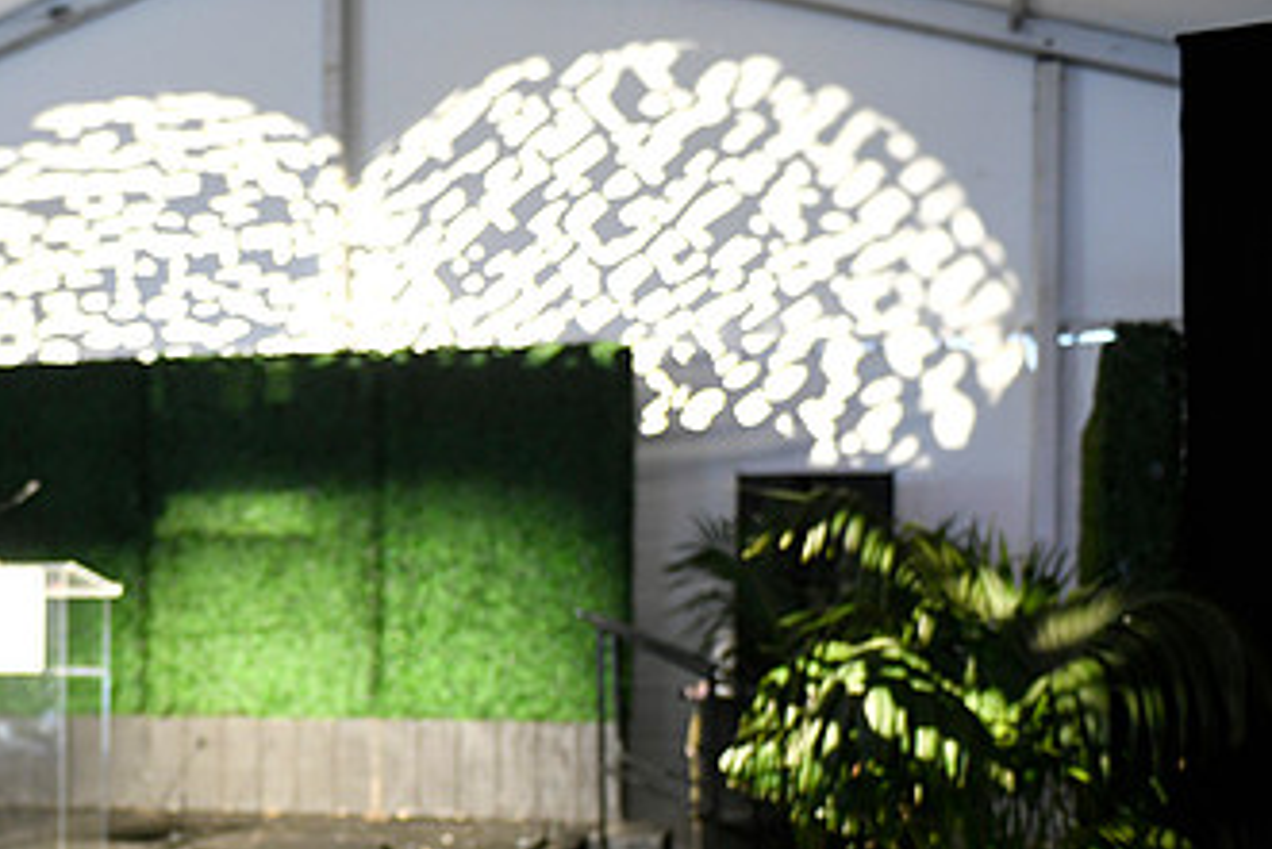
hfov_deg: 34.7
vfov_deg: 23.7
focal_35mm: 56
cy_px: 732
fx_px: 1979
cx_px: 277
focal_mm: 32
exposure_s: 1/80
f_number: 2.8
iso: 1600
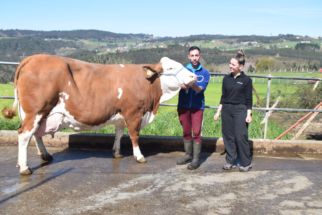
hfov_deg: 49.6
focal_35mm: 39
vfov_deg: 34.2
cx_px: 161
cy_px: 108
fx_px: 349
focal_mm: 26
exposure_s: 1/400
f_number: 10
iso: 200
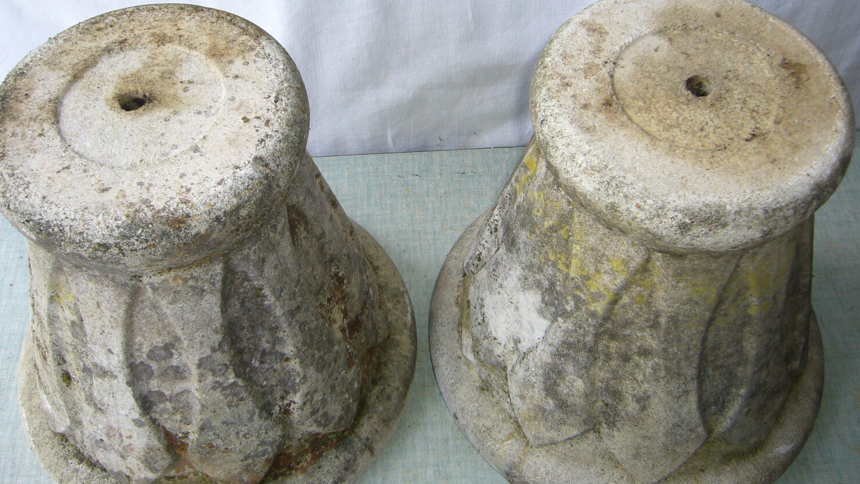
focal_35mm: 41
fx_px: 935
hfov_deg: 49.4
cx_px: 418
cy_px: 154
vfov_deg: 28.8
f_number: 2.8
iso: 80
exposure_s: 1/60
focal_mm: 5.8
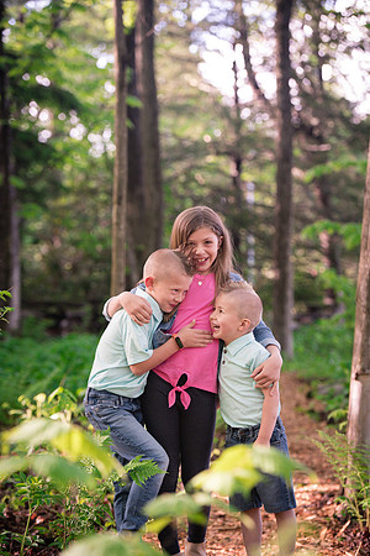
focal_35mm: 105
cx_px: 185
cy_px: 278
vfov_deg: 19.5
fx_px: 1619
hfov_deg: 13.0
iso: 640
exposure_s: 1/160
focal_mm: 105
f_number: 3.5
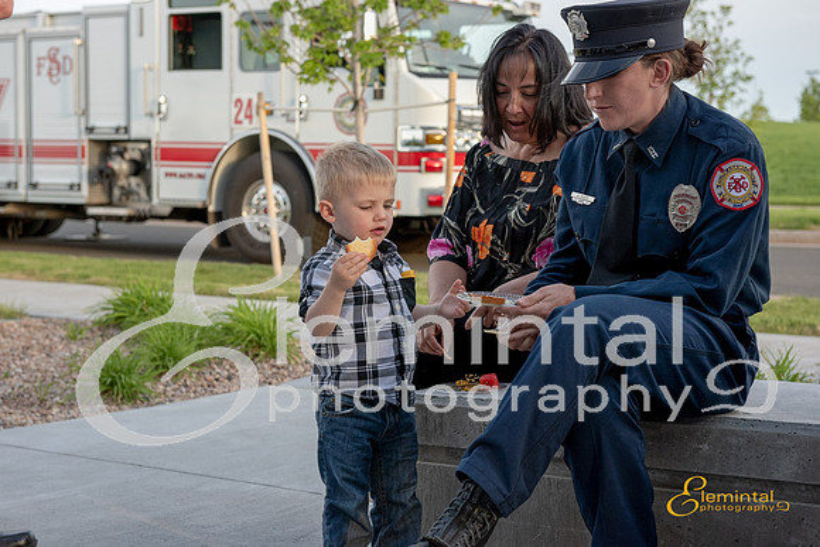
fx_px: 1595
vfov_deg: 19.5
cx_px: 410
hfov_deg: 28.8
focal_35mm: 70
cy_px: 274
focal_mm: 70
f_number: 6.3
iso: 640
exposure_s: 1/400
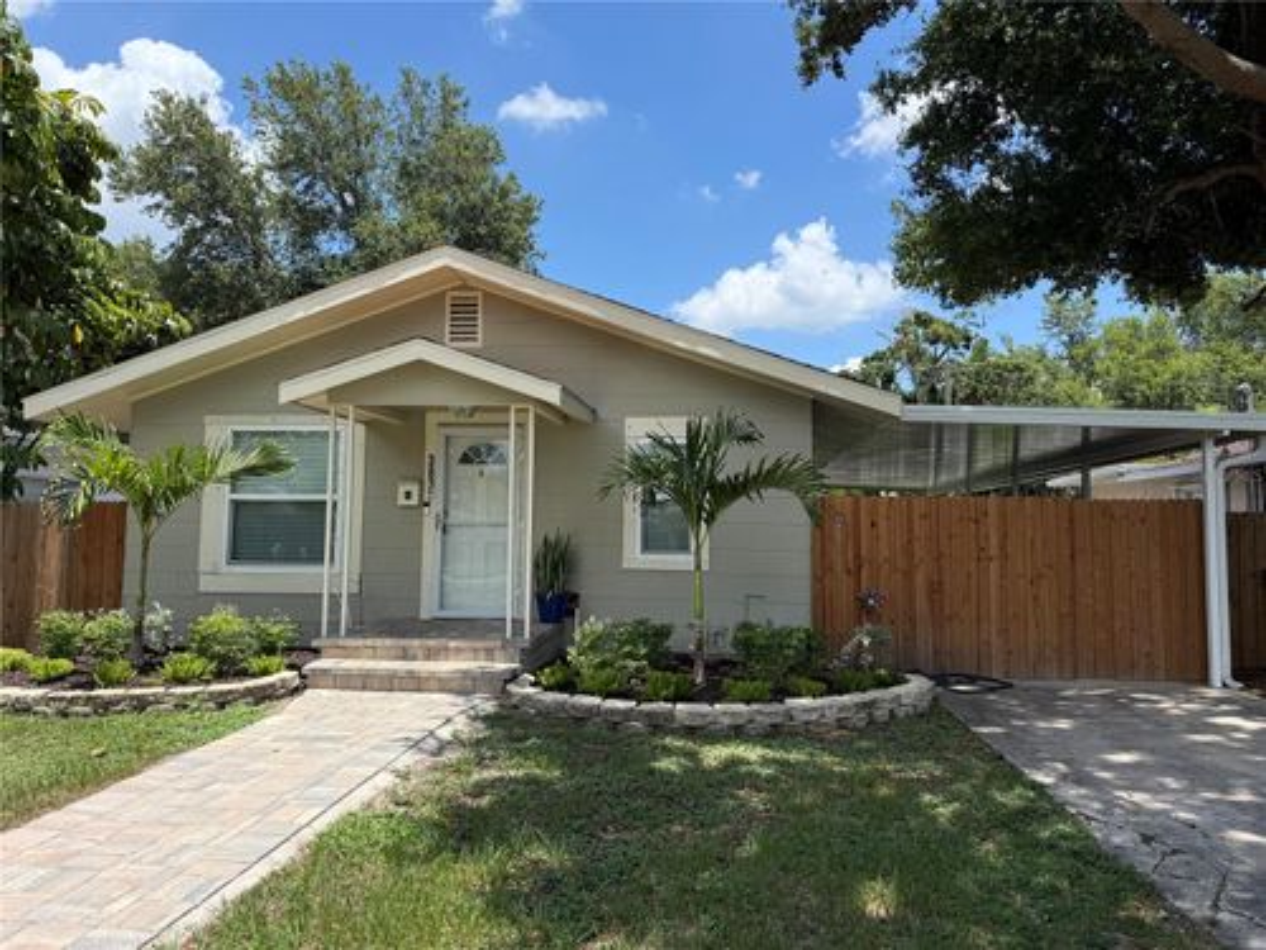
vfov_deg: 56.8
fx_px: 878
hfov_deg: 71.6
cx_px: 633
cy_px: 475
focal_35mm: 24
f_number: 1.78
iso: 100
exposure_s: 1/3759
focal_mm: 6.76
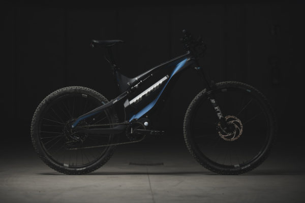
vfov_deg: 10.2
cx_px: 152
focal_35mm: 135
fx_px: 1144
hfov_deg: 15.2
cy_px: 102
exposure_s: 1/160
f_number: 2.8
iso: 100
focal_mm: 135
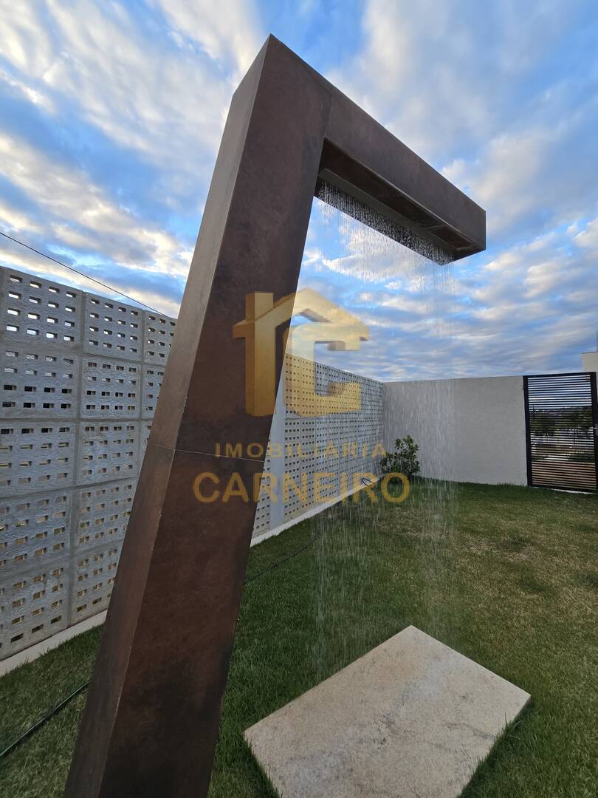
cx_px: 299
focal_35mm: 13
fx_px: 299
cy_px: 399
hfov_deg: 89.9
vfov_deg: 106.2
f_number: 2.2
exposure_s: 1/157
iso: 50
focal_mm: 2.2
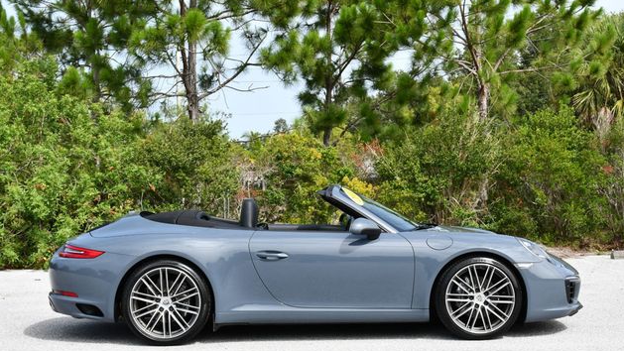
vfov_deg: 18.8
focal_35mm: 64
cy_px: 188
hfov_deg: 32.8
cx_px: 316
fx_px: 1059
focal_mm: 30
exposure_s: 1/250
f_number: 8
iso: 180
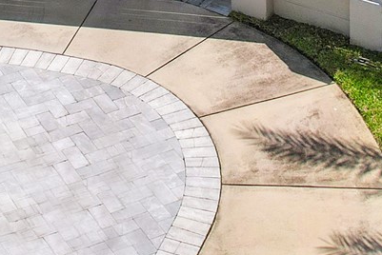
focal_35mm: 93
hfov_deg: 21.5
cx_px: 59
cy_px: -224
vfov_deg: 13.1
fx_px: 988
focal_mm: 8.38
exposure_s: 1/730
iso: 100
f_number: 2.8
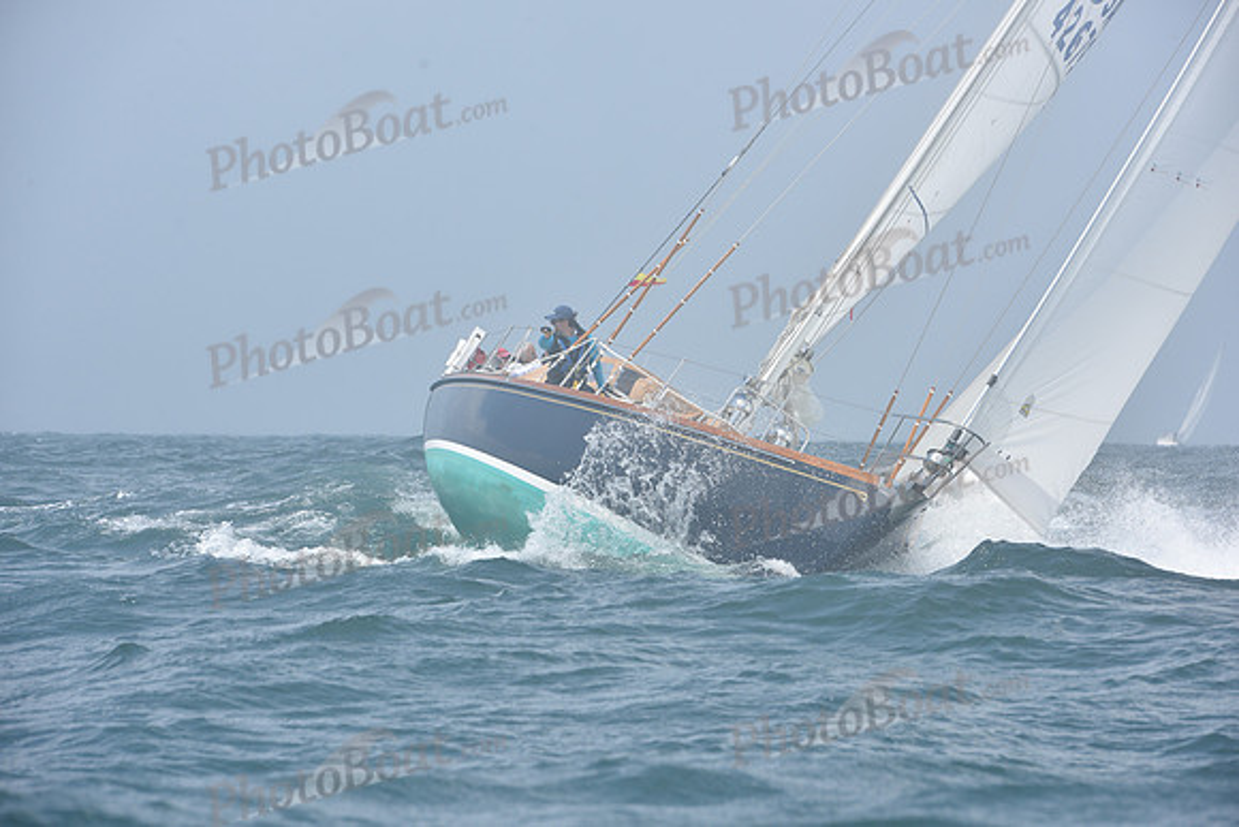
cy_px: 414
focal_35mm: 180
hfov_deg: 11.4
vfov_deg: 7.6
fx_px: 6196
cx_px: 620
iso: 320
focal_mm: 180
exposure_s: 1/800
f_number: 10
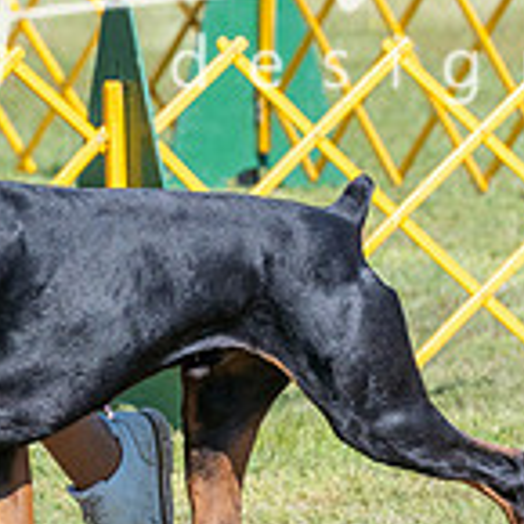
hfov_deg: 2.2
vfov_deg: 2.2
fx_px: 13393
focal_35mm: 782
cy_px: 195
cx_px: 34
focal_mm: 197
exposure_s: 1/2000
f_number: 6.3
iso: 800
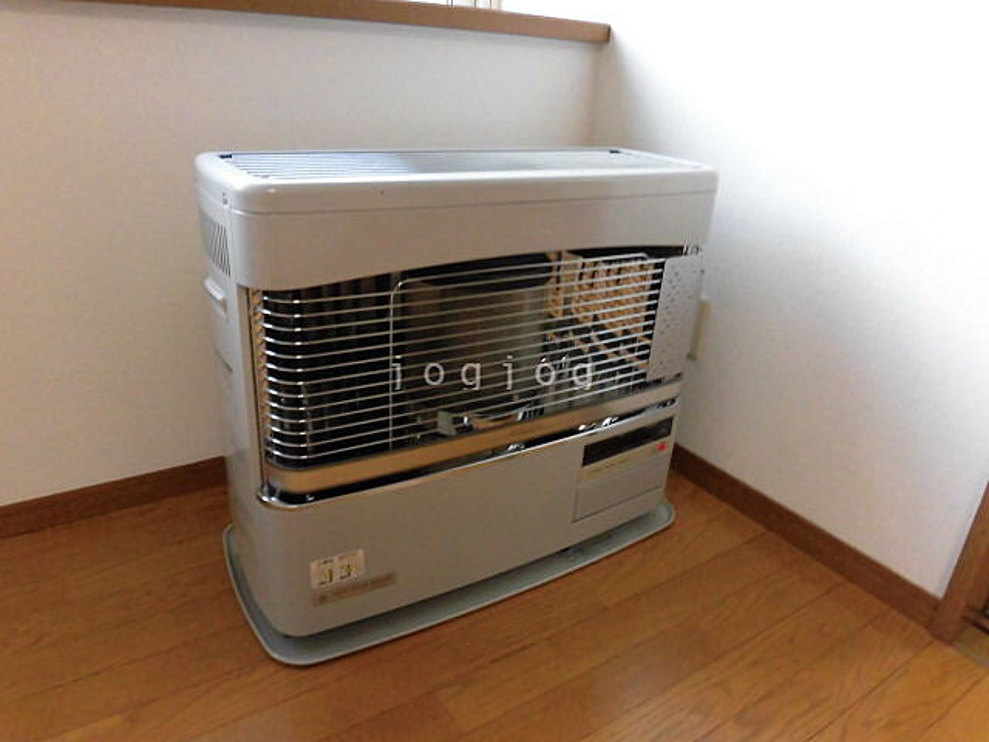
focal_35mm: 24
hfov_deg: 71.6
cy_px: 371
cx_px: 494
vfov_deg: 56.8
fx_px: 686
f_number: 3.1
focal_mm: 4.3
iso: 320
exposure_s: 1/30
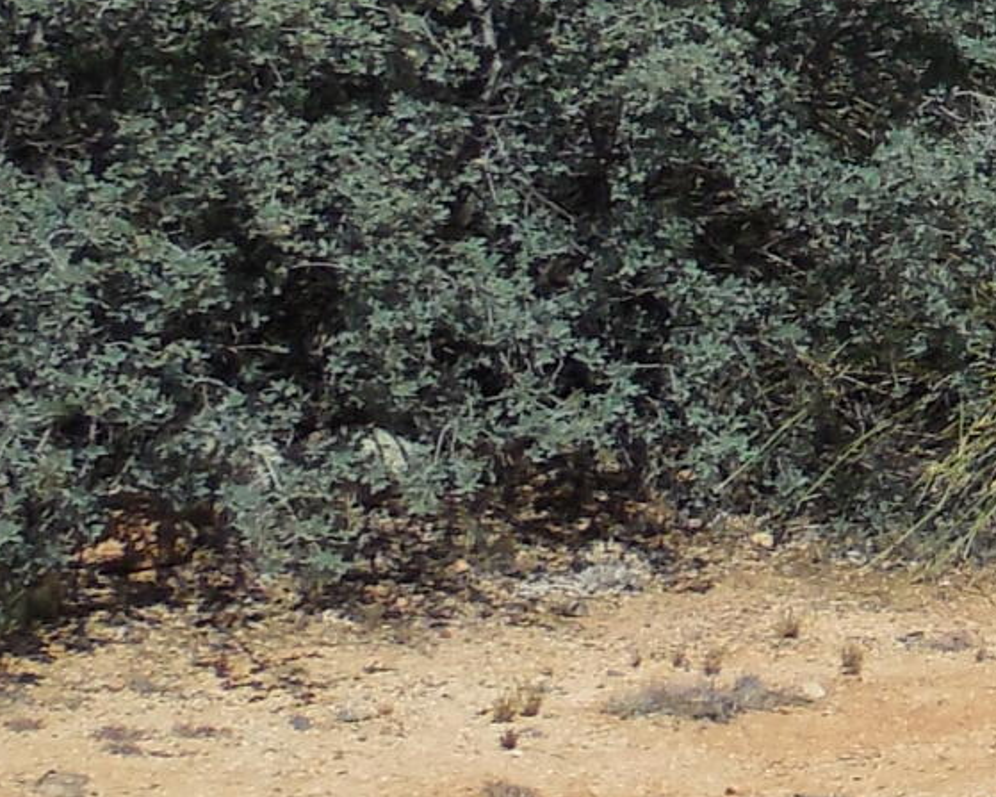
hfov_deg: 11.3
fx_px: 3861
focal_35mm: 131
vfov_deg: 11.6
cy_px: -18
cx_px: 2625
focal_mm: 4.5
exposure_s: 1/2000
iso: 125
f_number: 3.1
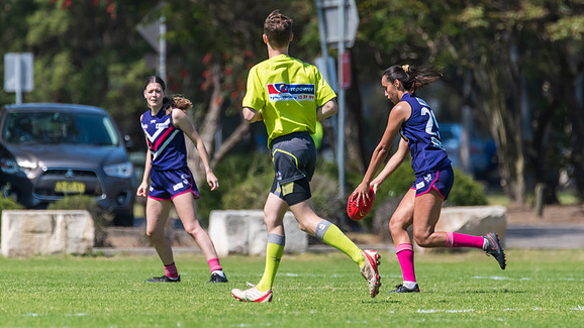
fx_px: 15019
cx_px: 311
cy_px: 141
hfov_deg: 2.2
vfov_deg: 1.3
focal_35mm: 970
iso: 800
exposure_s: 1/2500
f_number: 6.3
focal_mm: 600
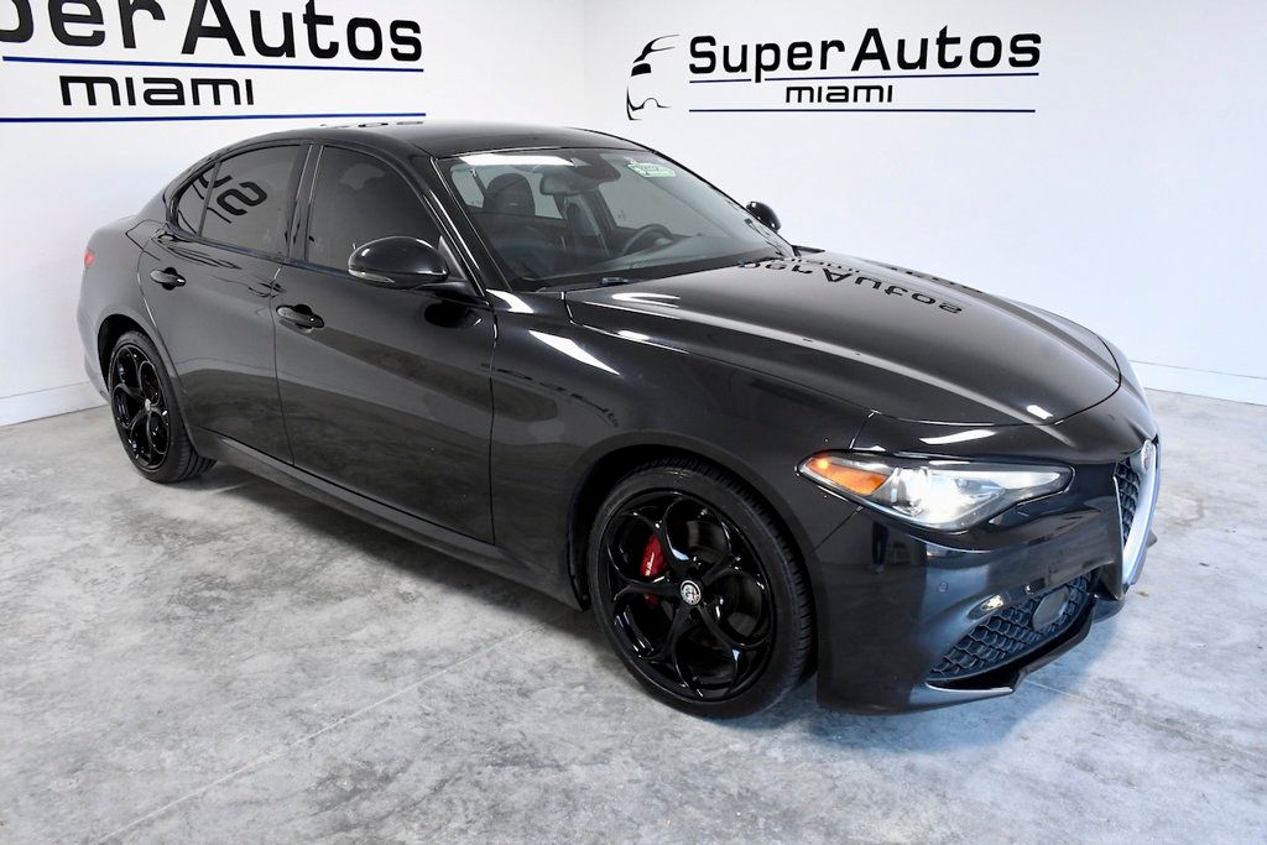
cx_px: 634
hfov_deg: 61.9
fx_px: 1056
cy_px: 422
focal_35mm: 30
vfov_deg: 43.6
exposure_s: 1/200
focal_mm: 20
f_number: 7.1
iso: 2500
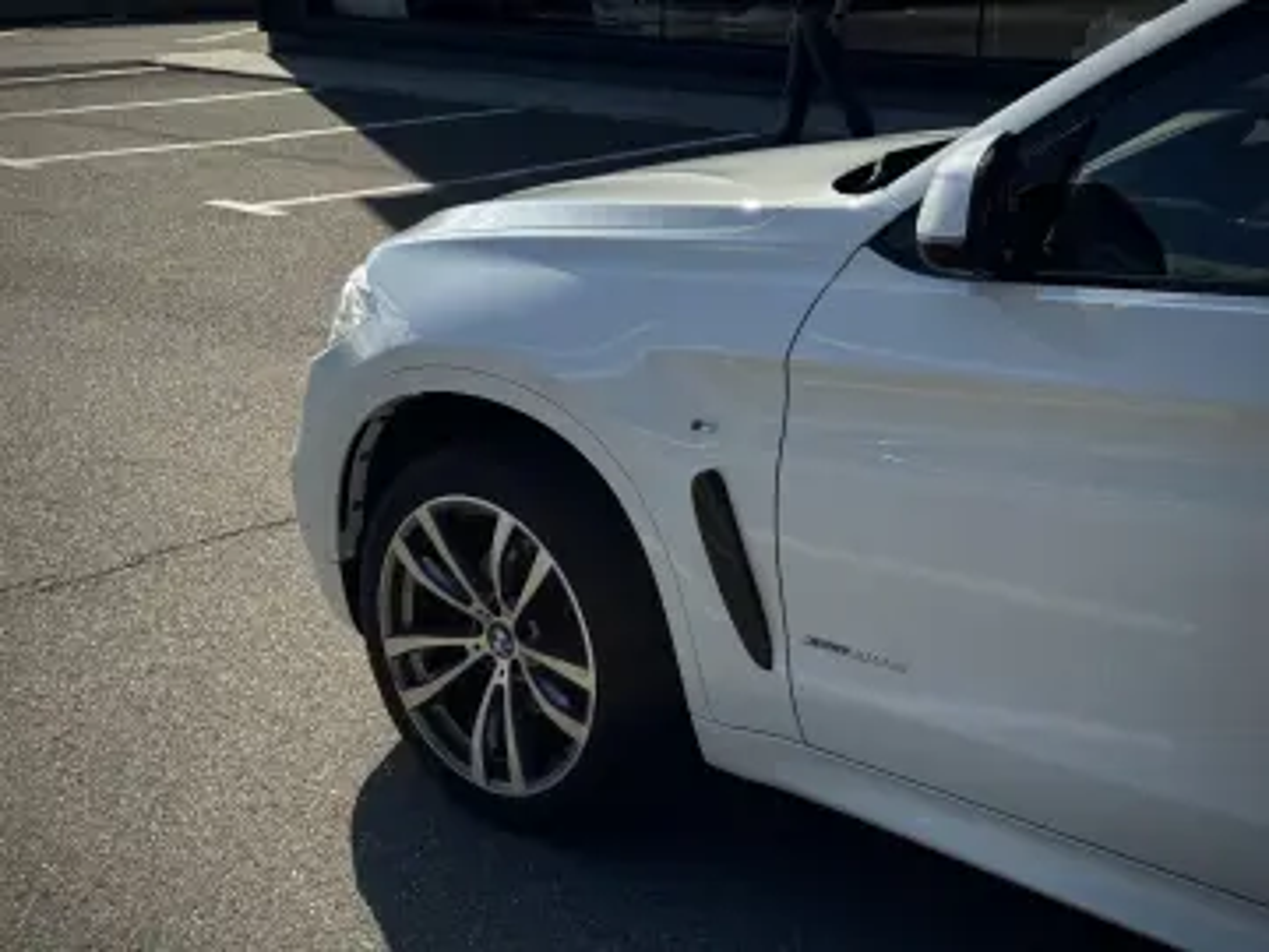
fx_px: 1760
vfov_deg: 30.3
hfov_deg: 39.7
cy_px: 476
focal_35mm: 48
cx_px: 634
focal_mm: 6.76
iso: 64
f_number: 1.78
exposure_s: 1/3425
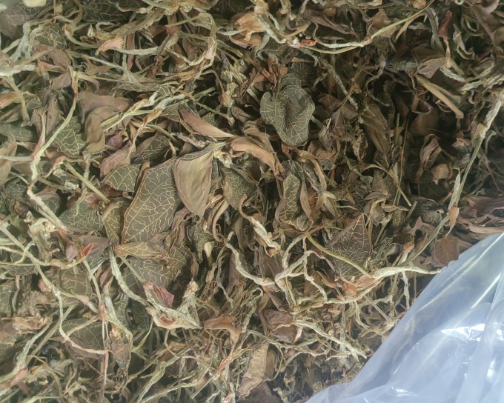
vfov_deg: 47.0
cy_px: 181
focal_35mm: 31
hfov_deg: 57.1
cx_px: 270
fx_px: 462
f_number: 1.9
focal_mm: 5.52
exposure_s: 1/100
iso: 1000
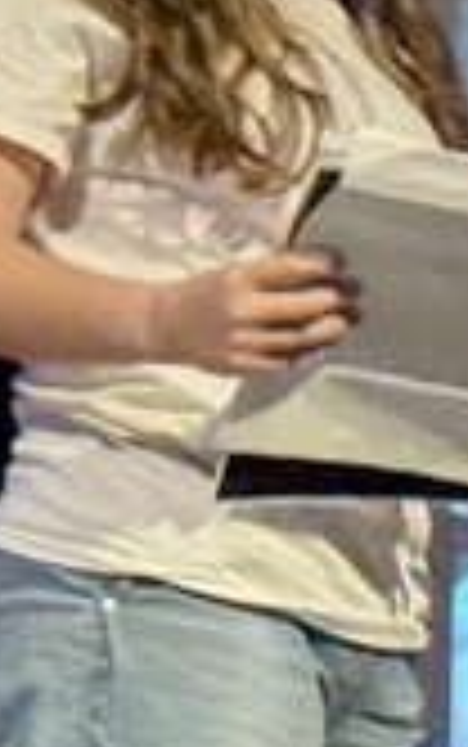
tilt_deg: +8.6
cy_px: 634
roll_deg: +1.9
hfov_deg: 3.9
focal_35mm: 313
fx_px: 6376
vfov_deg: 6.7
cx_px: 2124
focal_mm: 6.76
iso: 320
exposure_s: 1/40
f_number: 1.78
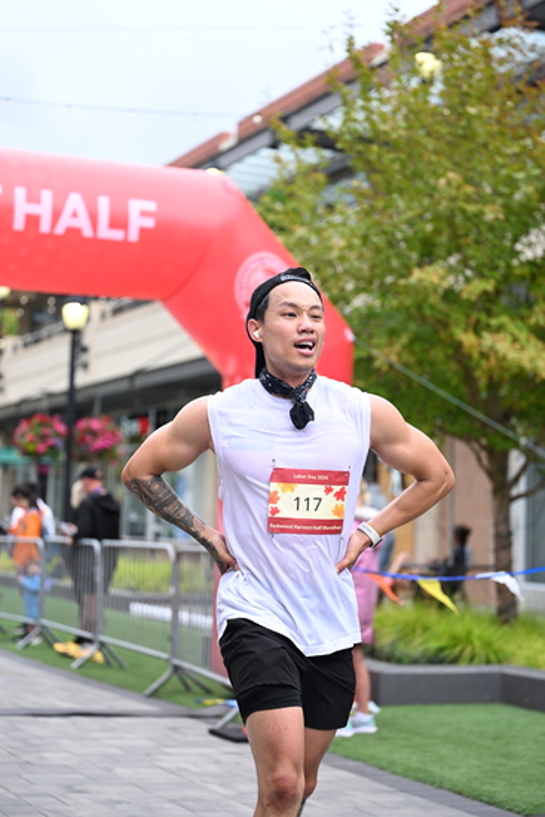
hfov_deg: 19.5
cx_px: 272
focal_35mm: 70
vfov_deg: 28.8
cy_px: 408
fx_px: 1588
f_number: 2.8
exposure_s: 1/1600
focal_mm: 70
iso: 640
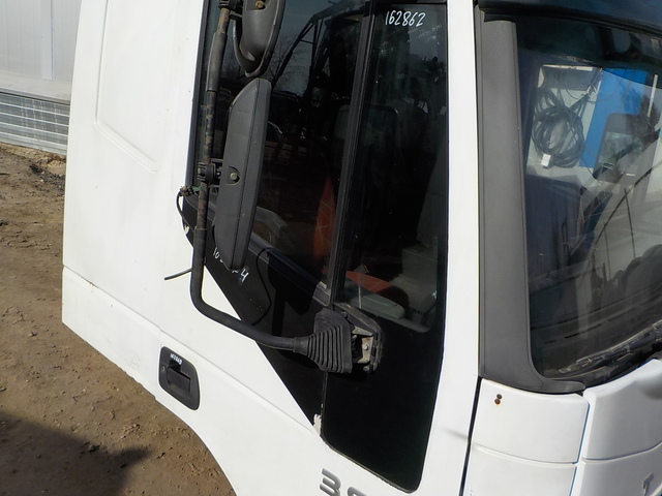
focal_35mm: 30
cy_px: 248
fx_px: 574
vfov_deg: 46.8
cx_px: 331
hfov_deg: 60.0
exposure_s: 1/1600
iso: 125
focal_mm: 4.1
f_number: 3.3
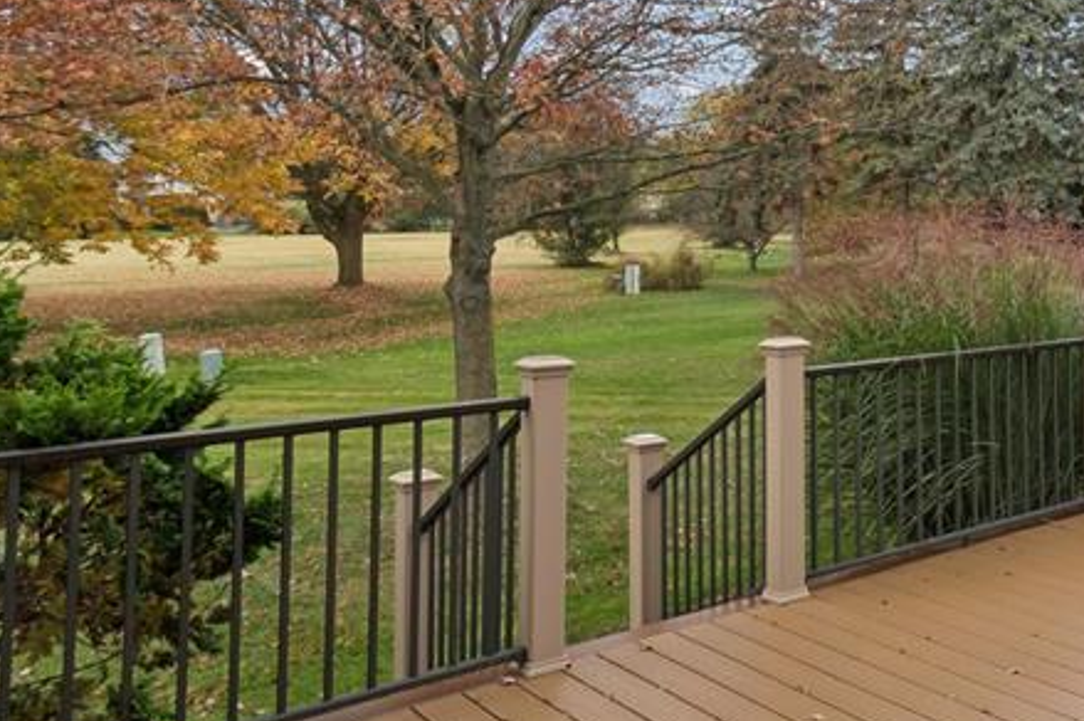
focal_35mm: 35
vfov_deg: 36.8
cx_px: 1094
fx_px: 1053
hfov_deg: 45.6
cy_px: 173
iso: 100
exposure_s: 1/80
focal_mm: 10
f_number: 8
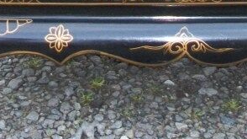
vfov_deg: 7.4
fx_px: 995
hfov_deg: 14.1
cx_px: 101
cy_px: -208
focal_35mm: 152
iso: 160
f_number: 2.9
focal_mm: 5.7
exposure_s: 1/60
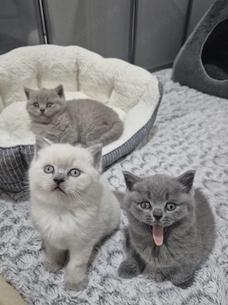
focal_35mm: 26
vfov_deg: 67.2
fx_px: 229
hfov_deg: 53.0
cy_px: 168
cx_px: 114
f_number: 1.8
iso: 800
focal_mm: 5.4
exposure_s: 1/100
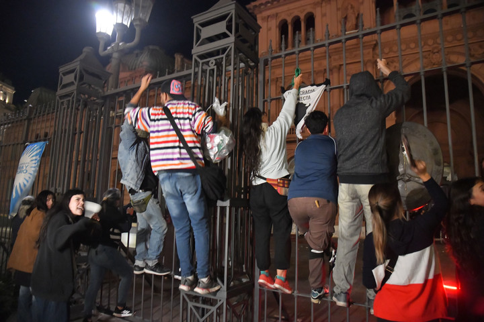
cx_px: 242
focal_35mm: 24
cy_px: 161
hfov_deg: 73.7
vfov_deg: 53.1
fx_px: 323
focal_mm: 24
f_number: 4
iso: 6400
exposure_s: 1/50
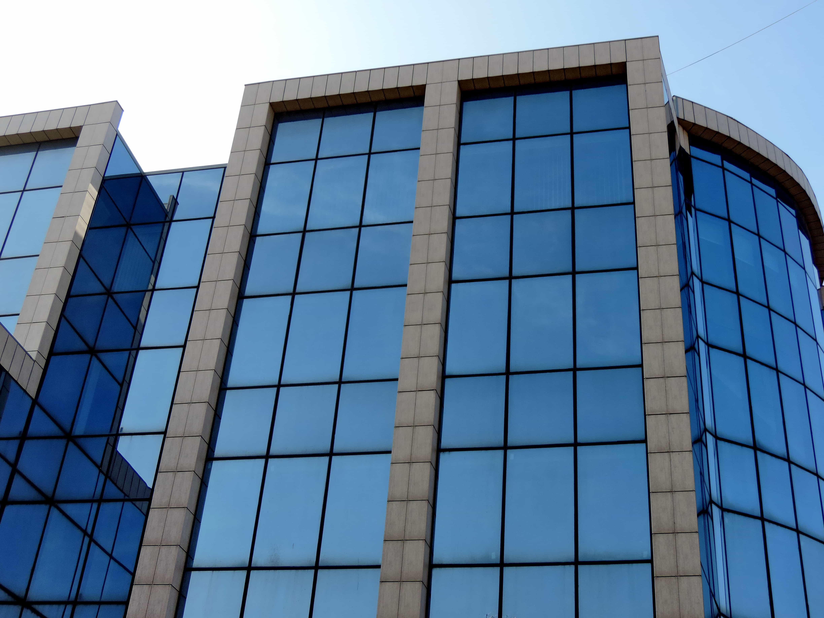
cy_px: 309
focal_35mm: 47
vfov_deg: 30.9
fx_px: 1119
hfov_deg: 40.4
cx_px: 412
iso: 80
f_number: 3.5
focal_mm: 8.3
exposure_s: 1/400
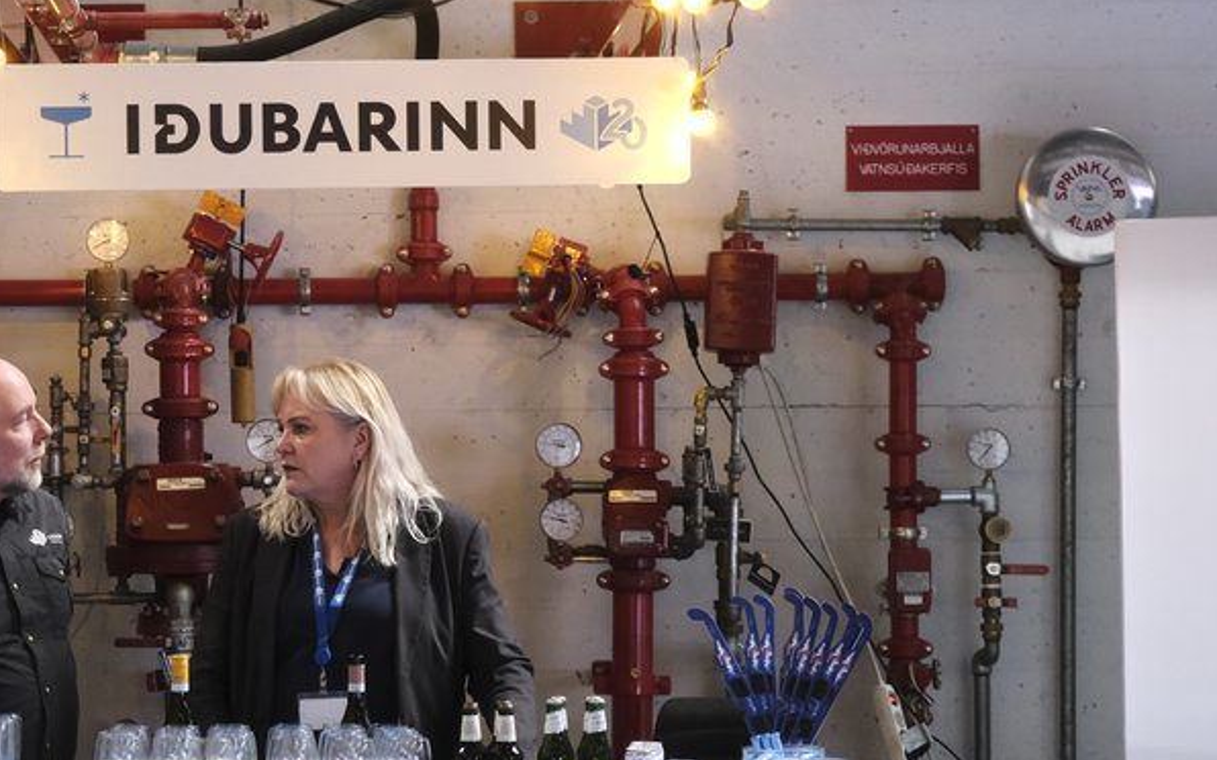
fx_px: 3912
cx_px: 280
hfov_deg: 17.6
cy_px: 487
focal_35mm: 118
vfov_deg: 11.1
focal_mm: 50
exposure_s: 1/160
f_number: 2.8
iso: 4000
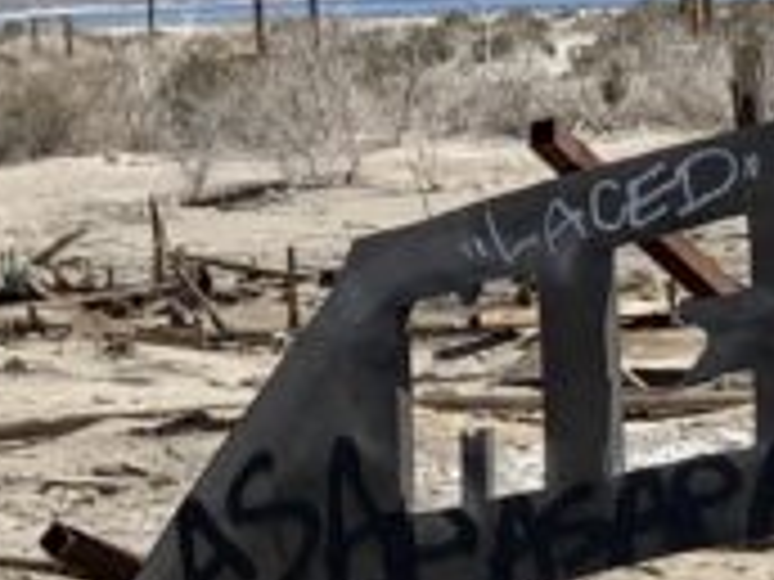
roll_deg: +2.5
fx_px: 6909
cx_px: 1008
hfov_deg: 6.4
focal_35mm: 309
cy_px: 688
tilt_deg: -6.0
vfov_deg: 4.8
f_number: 2.4
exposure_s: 1/1597
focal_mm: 6
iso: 16
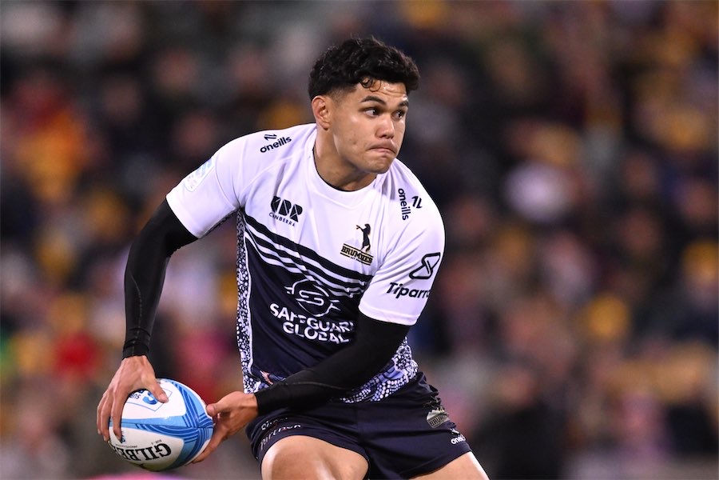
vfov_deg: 3.4
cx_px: 360
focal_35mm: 400
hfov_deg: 5.2
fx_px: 7988
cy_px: 240
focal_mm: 400
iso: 4000
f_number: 2.8
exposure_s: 1/1600
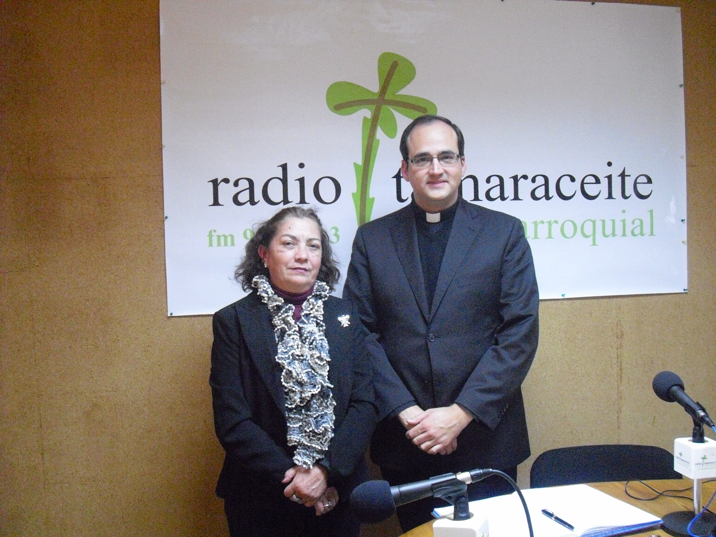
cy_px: 268
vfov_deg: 37.7
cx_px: 358
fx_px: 786
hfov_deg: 49.0
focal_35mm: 38
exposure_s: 1/50
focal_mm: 6.2
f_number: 2.8
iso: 800
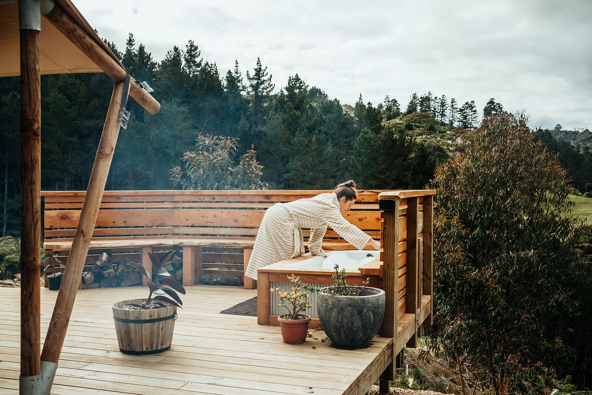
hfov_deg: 51.3
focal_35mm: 38
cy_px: 197
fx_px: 617
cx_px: 300
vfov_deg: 35.5
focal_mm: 35
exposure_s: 1/250
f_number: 5
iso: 100
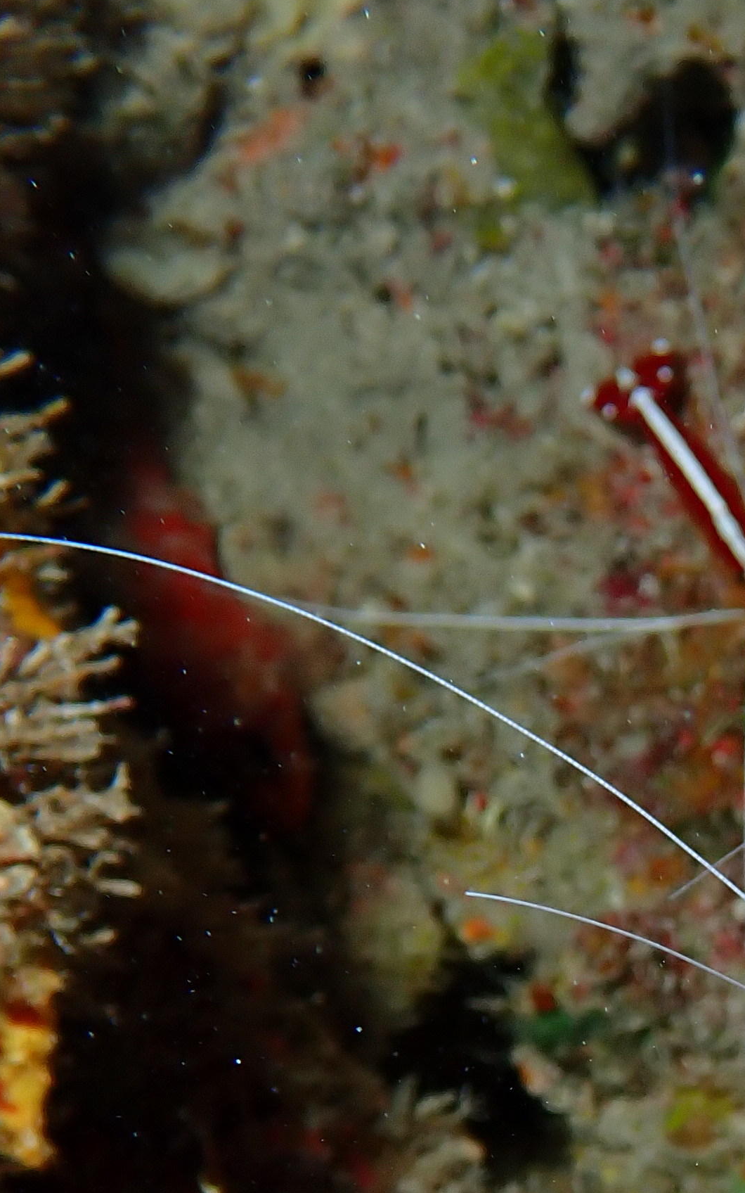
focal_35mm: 90
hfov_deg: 14.2
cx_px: 841
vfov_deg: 22.6
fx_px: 2924
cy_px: 1000
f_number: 3.5
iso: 160
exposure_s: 1/160
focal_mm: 6.37
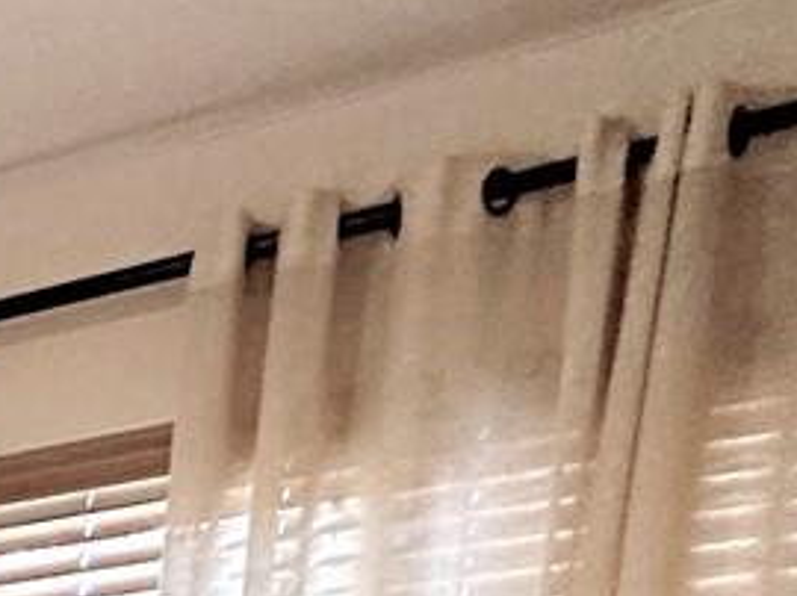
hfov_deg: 14.7
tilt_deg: -10.3
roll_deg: +1.6
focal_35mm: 83
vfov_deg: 13.8
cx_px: -1128
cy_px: 1335
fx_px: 1909
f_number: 2.2
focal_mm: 2.22
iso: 400
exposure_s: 1/60
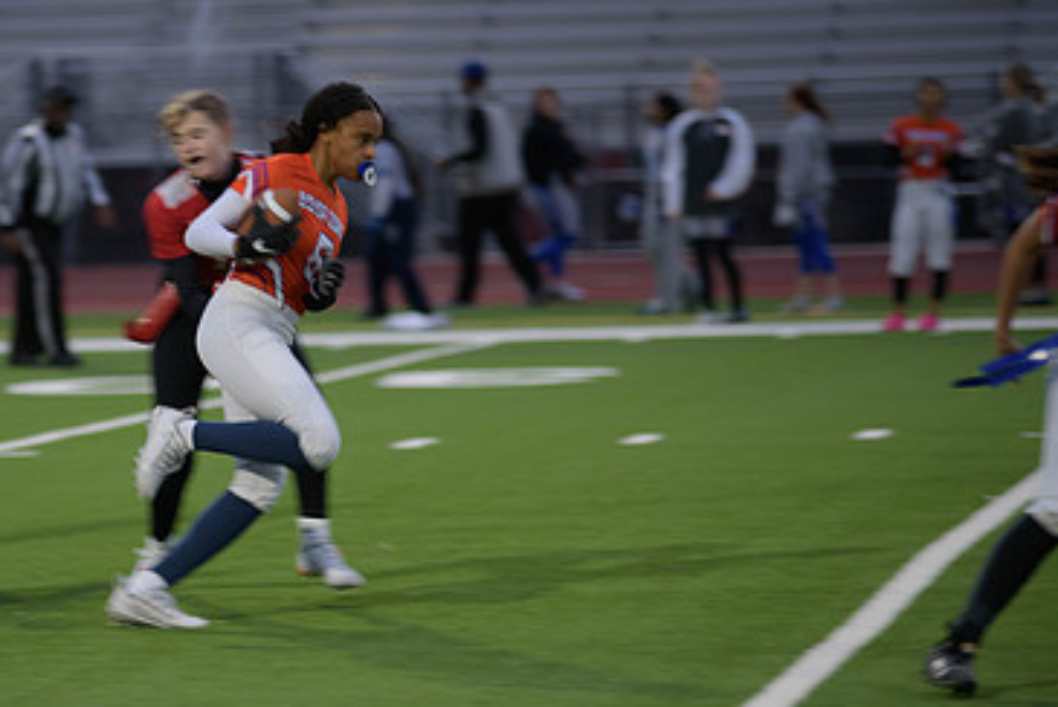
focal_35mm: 262
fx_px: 7706
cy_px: 378
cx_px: 226
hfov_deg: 7.8
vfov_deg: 5.3
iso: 320
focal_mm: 165
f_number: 2.8
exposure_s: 1/200
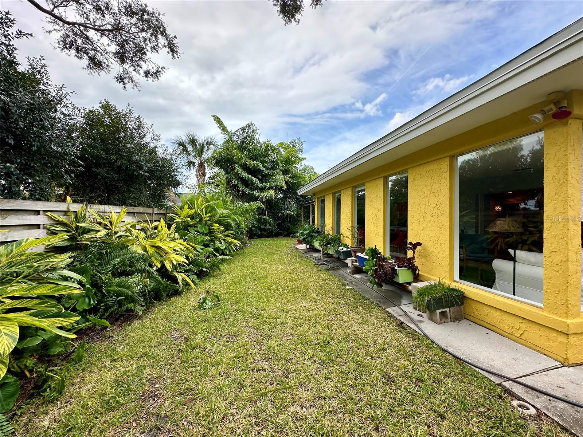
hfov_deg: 102.1
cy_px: 218
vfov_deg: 85.7
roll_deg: -0.8
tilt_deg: -0.4
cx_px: 292
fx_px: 236
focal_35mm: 14
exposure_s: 1/351
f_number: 2.2
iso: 40
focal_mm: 2.22
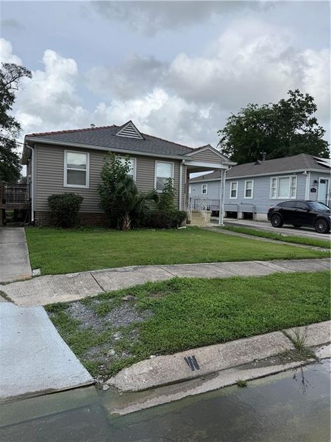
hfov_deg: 56.8
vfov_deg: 71.6
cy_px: 221
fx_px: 306
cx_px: 166
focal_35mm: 24
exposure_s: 1/6173
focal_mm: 6.76
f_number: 1.78
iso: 80
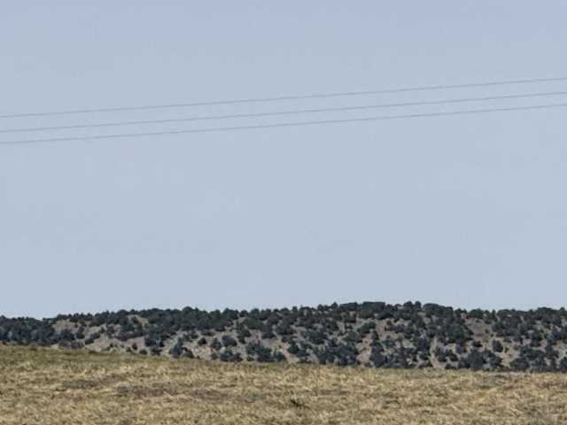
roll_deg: +0.5
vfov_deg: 2.6
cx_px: 418
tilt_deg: +1.9
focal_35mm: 576
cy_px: 594
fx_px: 9435
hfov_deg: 3.4
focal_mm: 15.66
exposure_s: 1/3509
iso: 50
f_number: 2.8
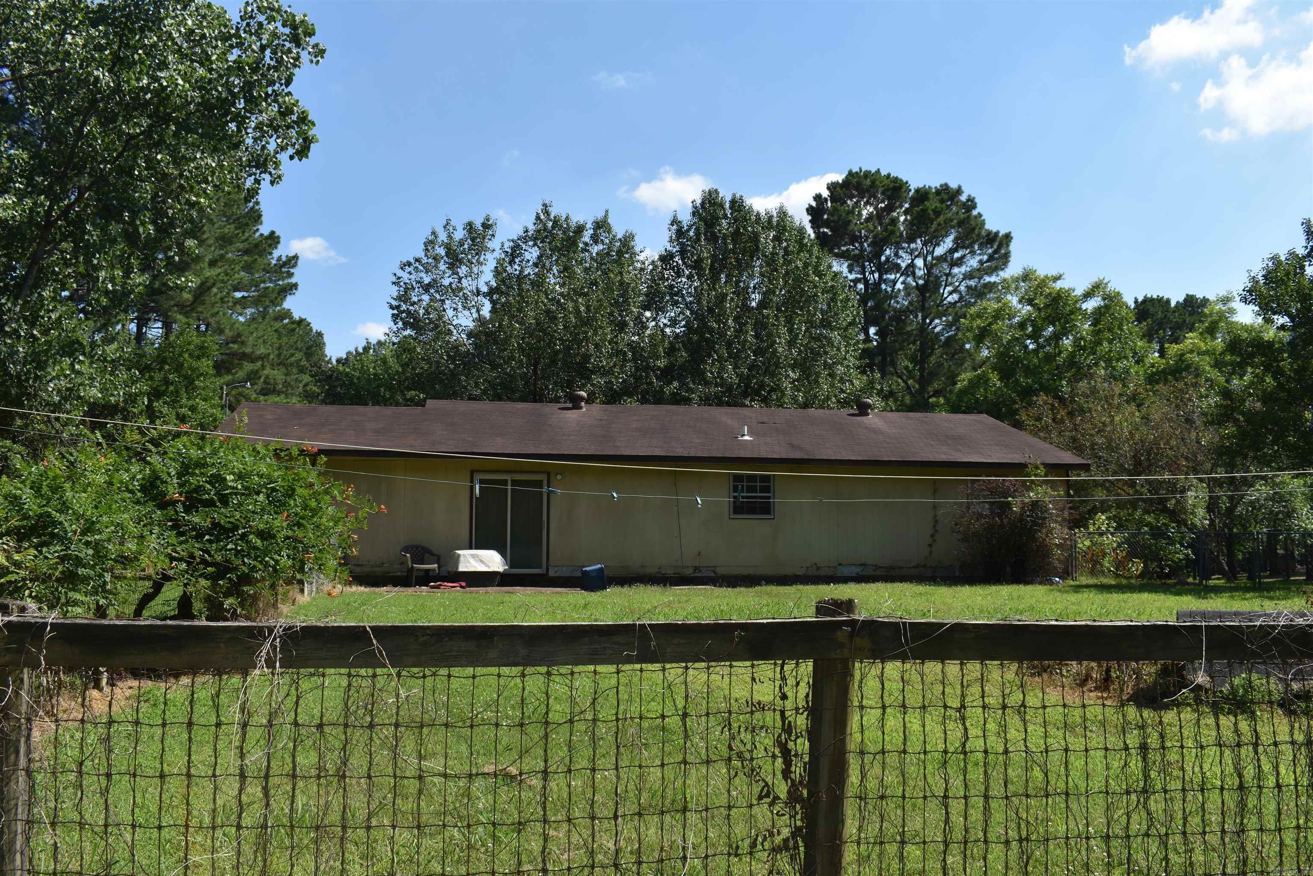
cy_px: 438
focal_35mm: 30
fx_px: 1094
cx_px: 656
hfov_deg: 61.9
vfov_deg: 43.6
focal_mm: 20
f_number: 9
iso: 100
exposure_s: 1/200
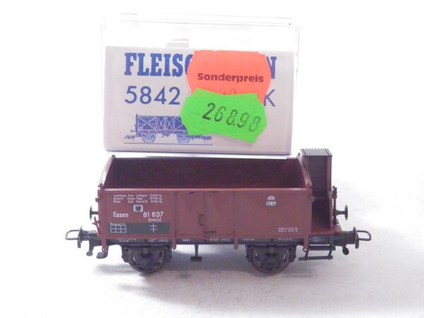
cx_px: 212
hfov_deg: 29.4
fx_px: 808
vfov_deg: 22.3
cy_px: 159
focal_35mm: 66
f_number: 4.4
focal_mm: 11.9
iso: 2500
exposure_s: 1/160
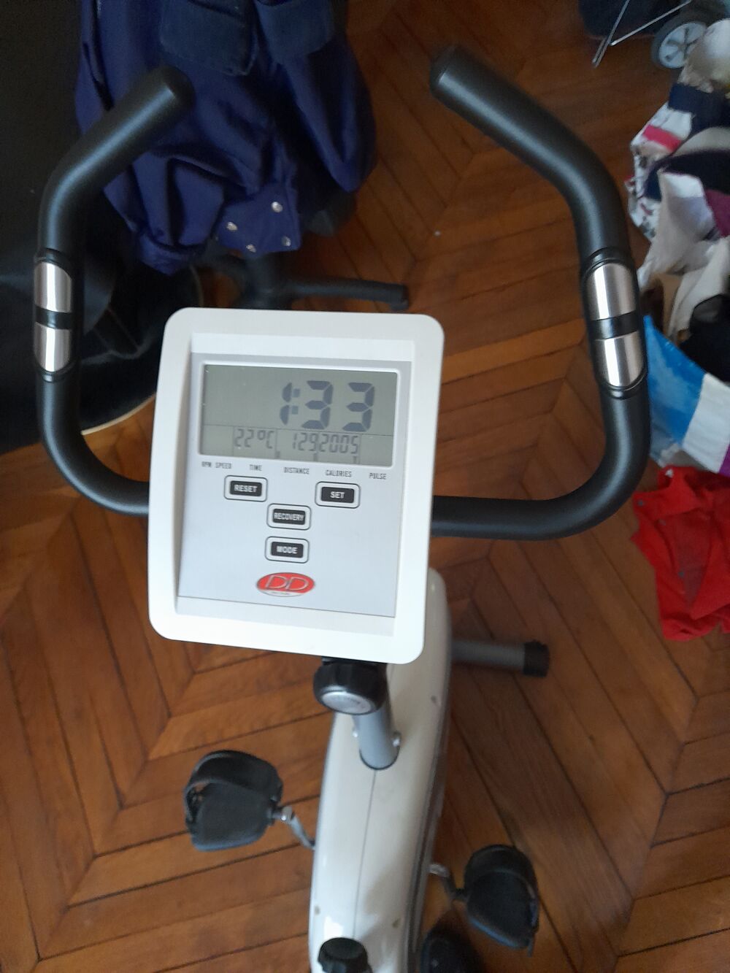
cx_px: 365
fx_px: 703
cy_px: 486
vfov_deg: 69.4
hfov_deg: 54.9
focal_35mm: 25
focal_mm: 4.6
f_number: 2
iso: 500
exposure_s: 1/24
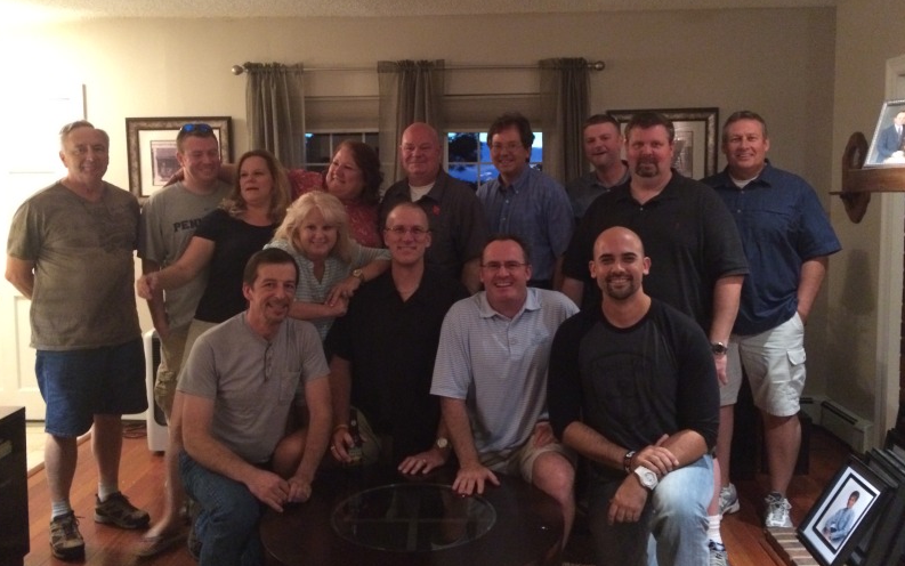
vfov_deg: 40.6
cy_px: 256
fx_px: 765
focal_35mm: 31
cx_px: 451
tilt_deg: -6.6
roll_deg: +1.1
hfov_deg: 61.2
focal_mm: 4.15
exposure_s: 1/15
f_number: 2.2
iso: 500
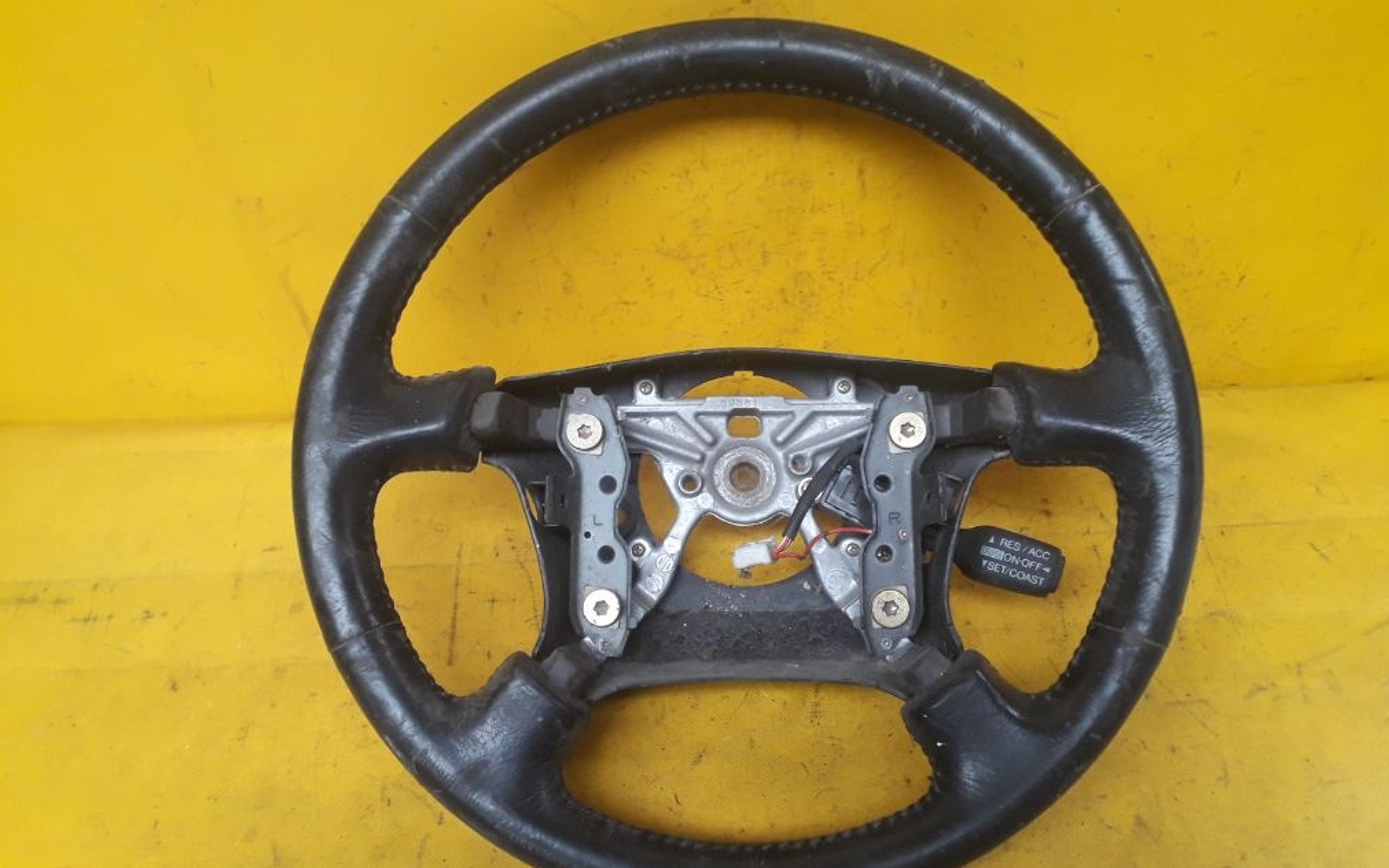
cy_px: 467
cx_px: 698
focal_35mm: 29
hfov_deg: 64.6
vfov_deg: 43.1
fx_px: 1098
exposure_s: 1/50
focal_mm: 3.6
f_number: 1.9
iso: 125
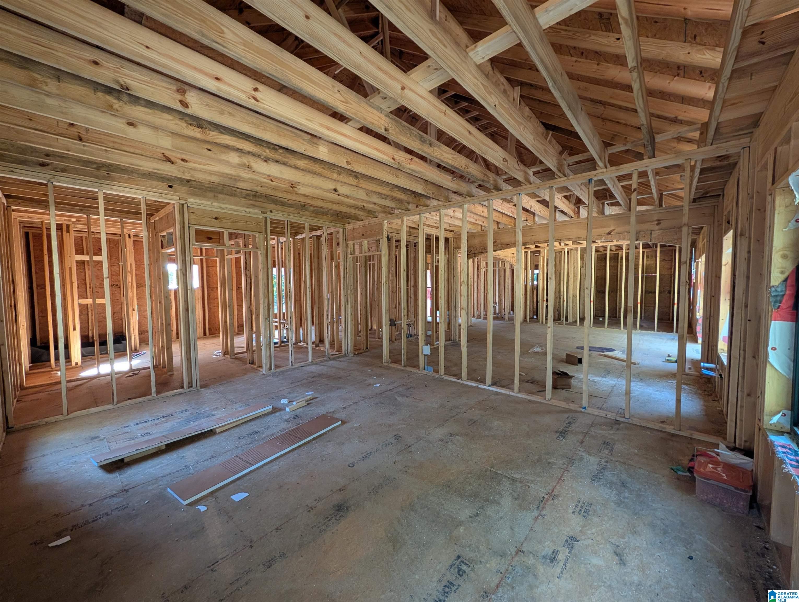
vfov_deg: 94.6
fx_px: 277
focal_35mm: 12
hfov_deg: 110.5
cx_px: 400
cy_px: 301
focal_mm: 2.02
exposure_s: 1/89.5
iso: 204
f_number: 1.7
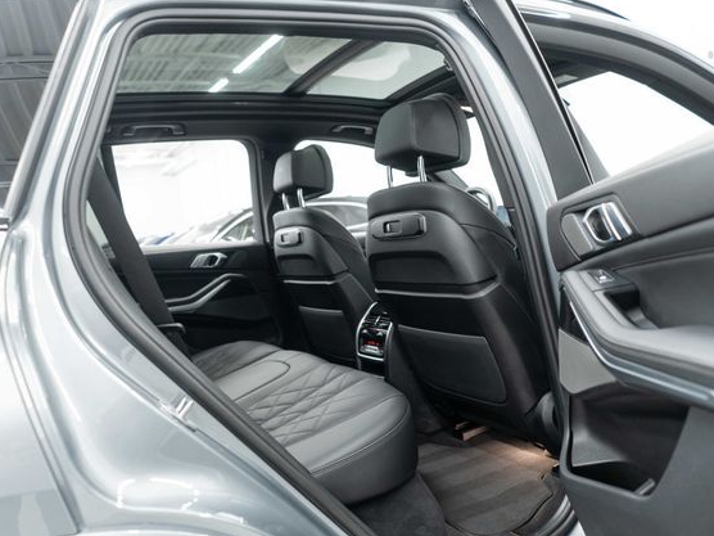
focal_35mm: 31
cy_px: 269
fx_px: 639
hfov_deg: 58.3
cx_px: 331
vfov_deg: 45.4
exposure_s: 1/40
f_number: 3.2
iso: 1250
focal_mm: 28
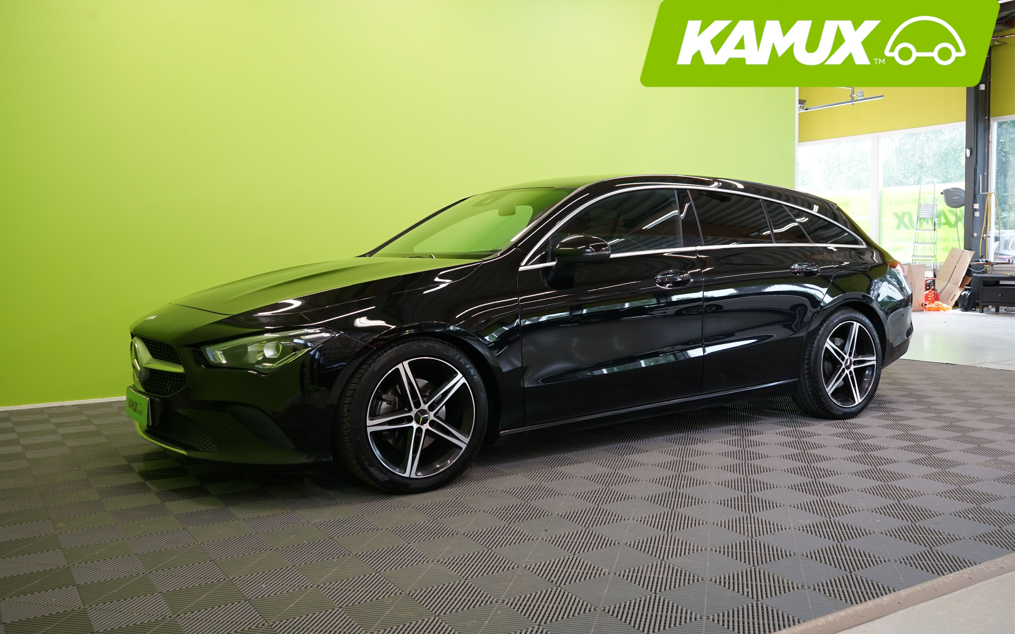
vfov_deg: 39.4
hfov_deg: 59.7
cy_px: 308
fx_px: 885
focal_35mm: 32
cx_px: 512
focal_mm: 31
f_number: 6.3
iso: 640
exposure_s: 1/30
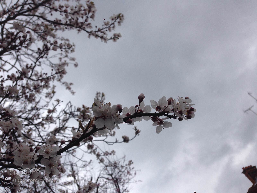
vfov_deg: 42.9
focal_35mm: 33
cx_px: 128
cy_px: 96
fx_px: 245
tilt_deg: +46.1
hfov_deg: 55.4
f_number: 2.4
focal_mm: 4.12
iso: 50
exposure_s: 1/861
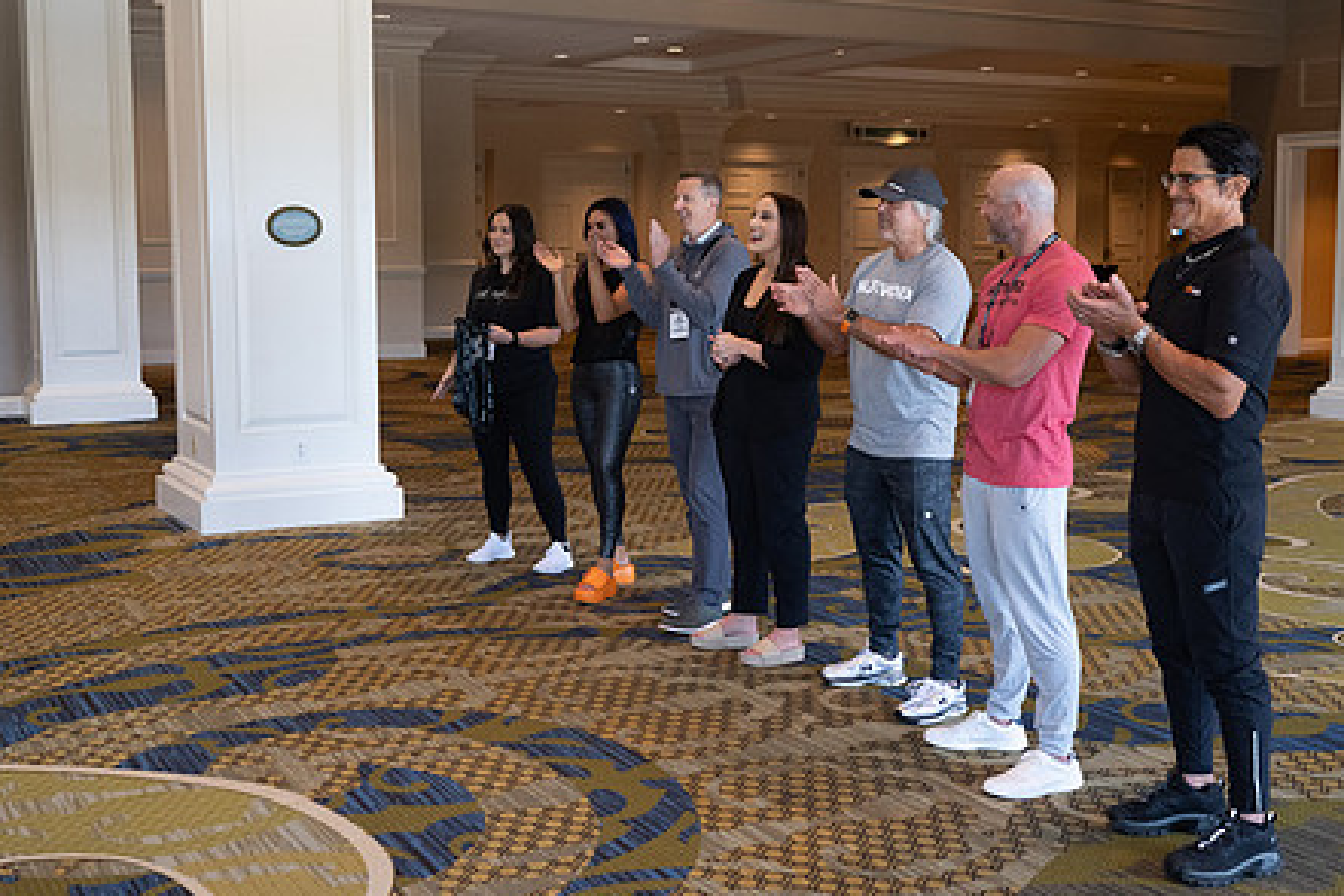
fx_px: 1717
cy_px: 404
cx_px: 686
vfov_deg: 29.2
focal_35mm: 46
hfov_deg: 42.7
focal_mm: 35
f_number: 3.5
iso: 1600
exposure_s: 1/200
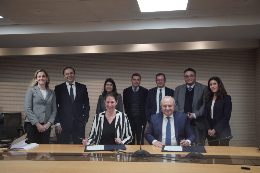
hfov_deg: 48.4
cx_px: 130
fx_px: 289
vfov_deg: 33.4
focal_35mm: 40
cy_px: 86
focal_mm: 40
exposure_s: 1/200
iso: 1600
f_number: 4
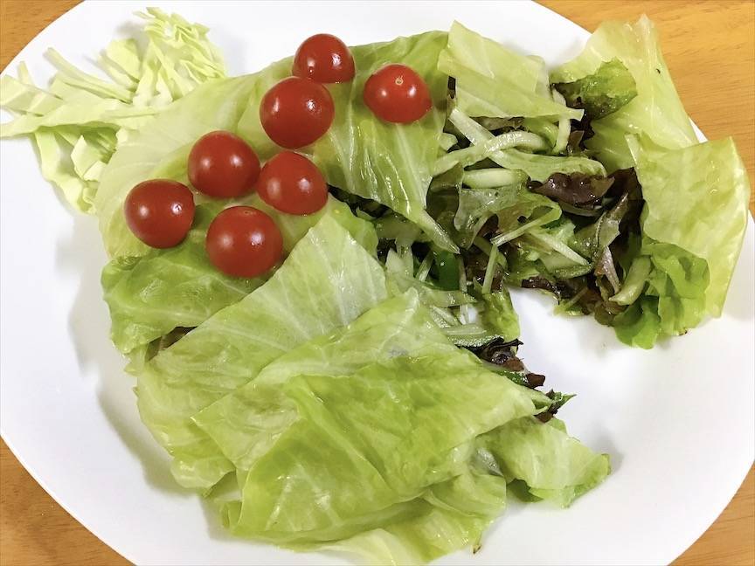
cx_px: 378
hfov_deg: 58.4
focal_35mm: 31
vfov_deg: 45.4
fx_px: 676
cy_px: 283
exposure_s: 1/24
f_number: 2.4
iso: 250
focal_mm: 3.3
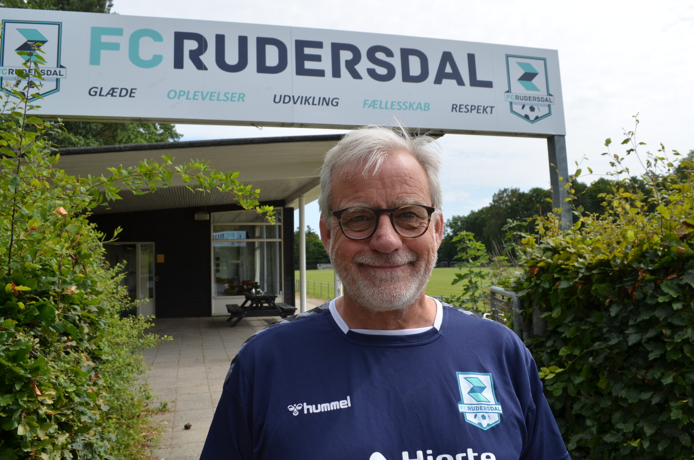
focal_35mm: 30
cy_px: 230
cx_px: 347
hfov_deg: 62.0
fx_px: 577
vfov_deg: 43.4
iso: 110
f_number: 8
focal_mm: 20
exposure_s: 1/250
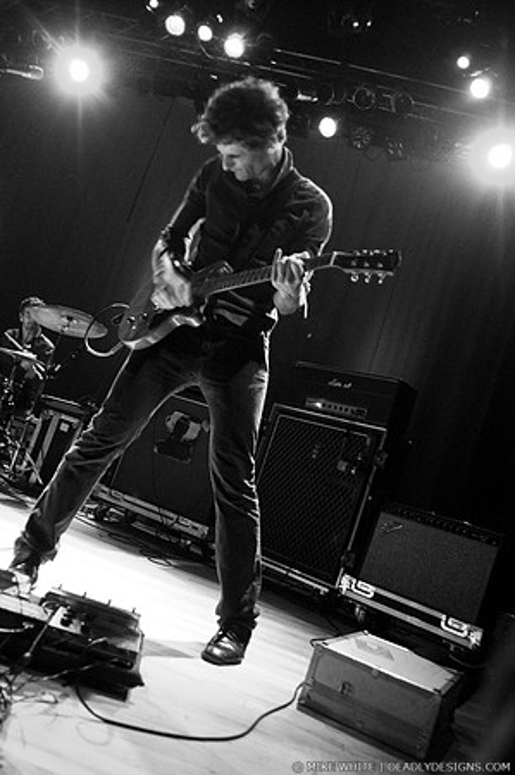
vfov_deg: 62.0
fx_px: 645
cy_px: 388
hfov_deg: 43.5
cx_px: 258
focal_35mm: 30
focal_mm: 20
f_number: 2.8
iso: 1600
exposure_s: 1/50
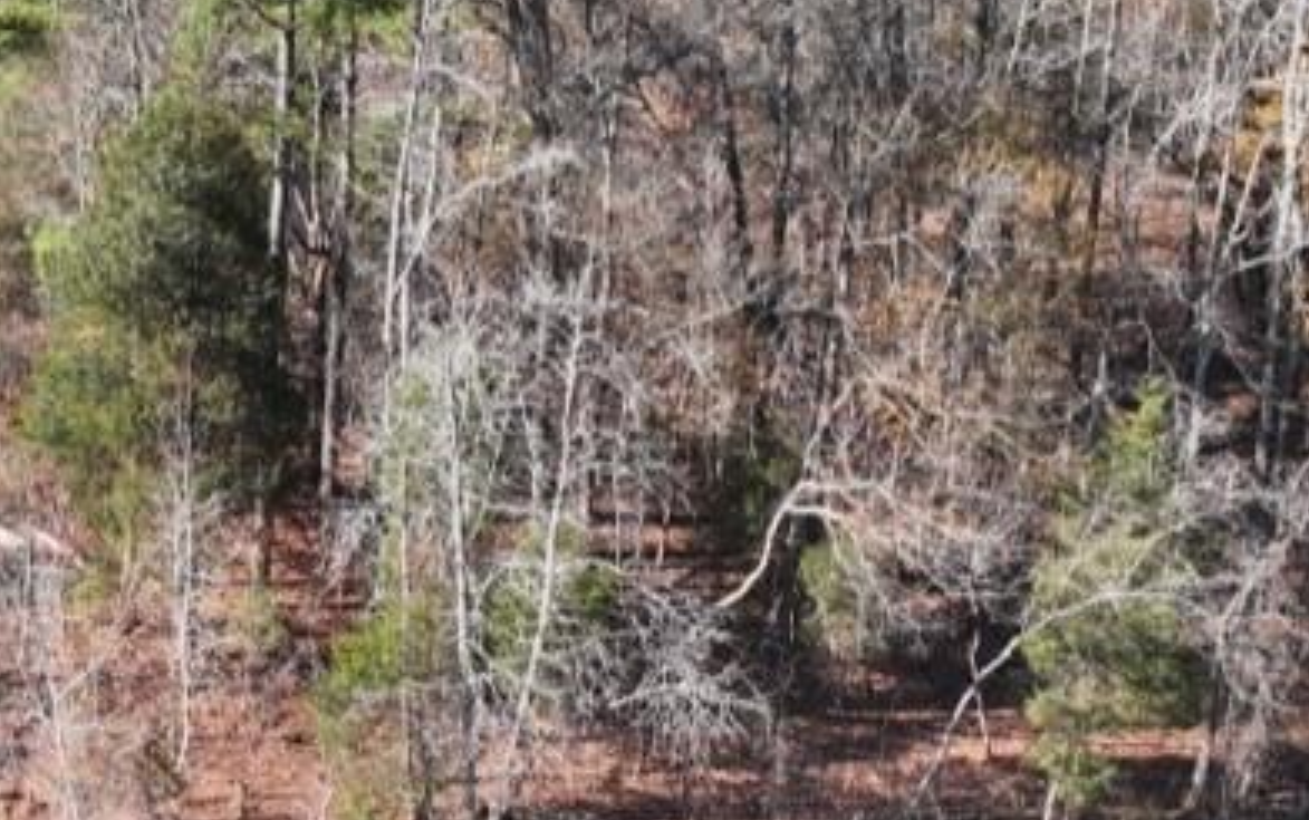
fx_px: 2785
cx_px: -244
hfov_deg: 24.1
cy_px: 356
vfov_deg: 16.8
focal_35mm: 78
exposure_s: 1/200
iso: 230
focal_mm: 12.29
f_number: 2.8
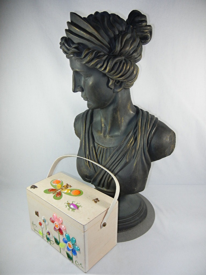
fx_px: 238
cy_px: 138
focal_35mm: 30
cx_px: 103
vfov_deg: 60.0
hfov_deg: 46.8
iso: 180
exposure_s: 1/30
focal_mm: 5.4
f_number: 3.5
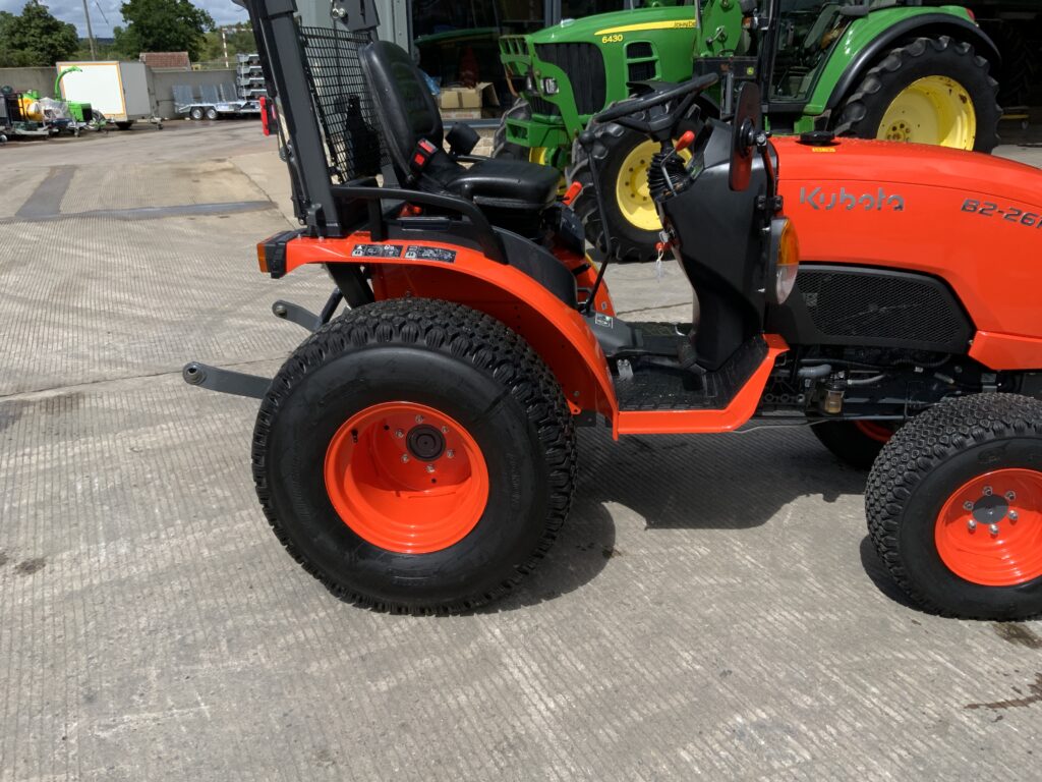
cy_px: 391
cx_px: 521
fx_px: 873
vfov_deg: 48.2
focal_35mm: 29
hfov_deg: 61.7
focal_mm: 3
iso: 16
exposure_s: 1/1730
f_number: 1.8
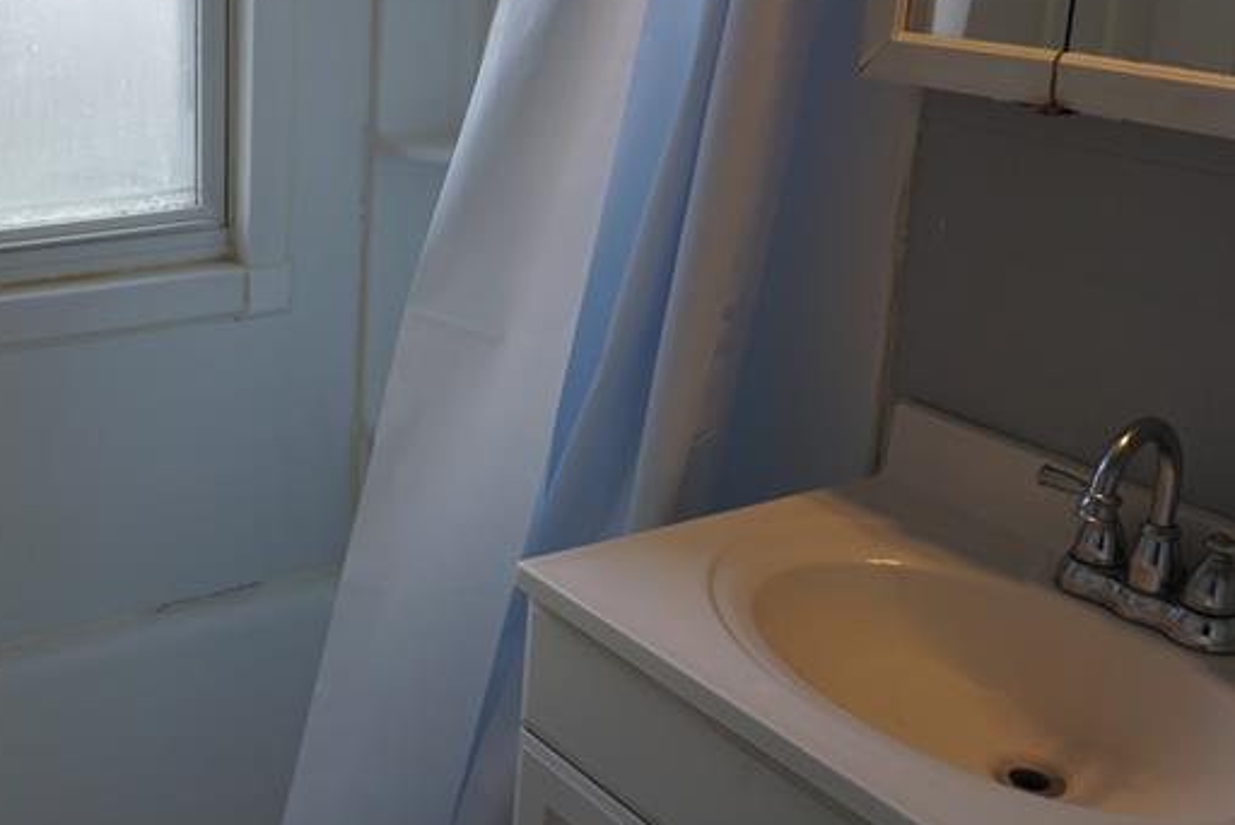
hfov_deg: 39.5
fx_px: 1648
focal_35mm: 48
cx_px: 253
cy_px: 286
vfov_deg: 28.0
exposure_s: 1/60
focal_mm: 16
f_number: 4
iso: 100
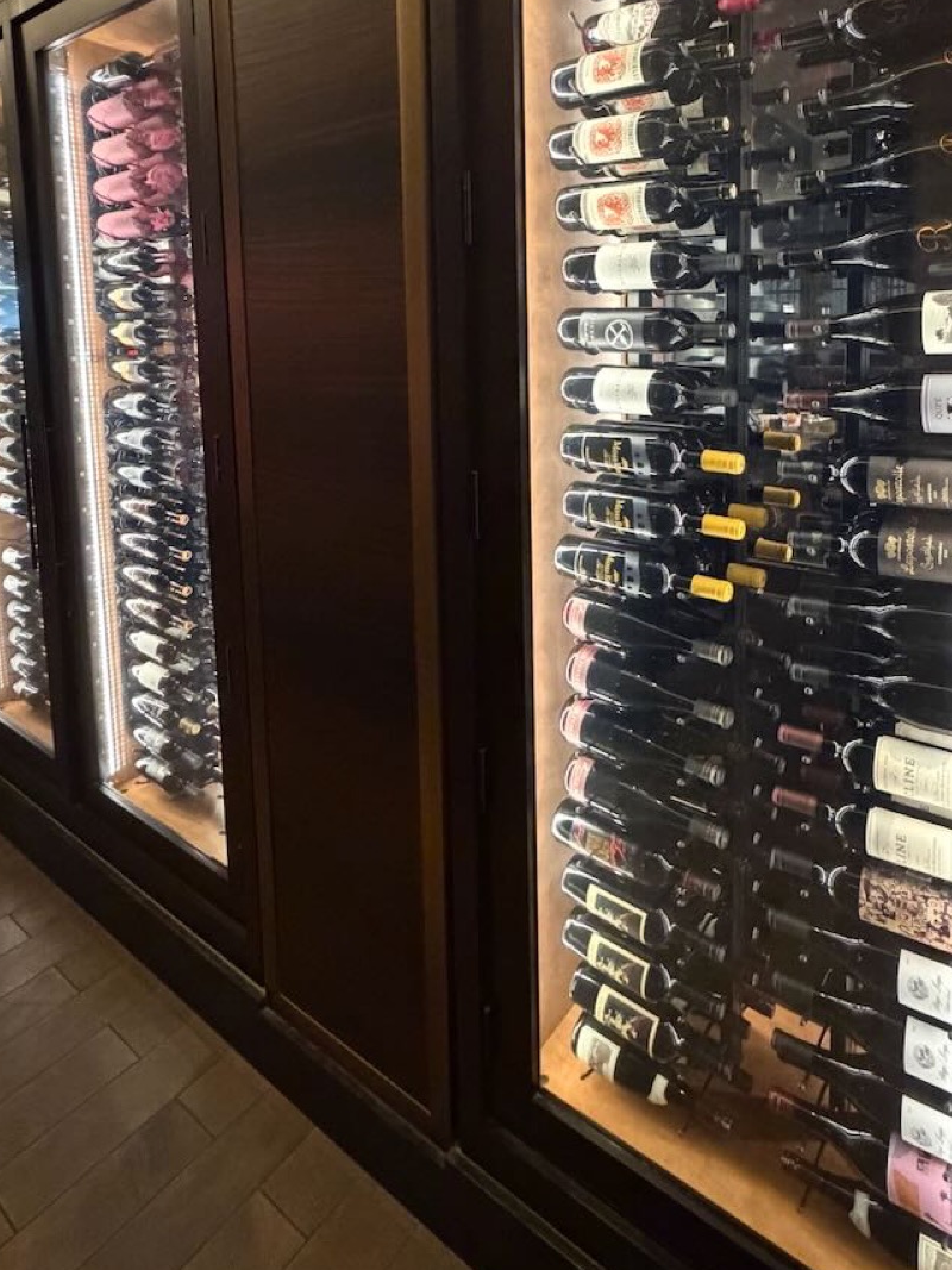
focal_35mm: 21
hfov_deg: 63.1
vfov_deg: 76.1
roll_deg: +0.5
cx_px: 550
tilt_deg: -6.1
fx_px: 770
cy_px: 408
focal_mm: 2.22
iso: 1250
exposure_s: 1/40
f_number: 2.2
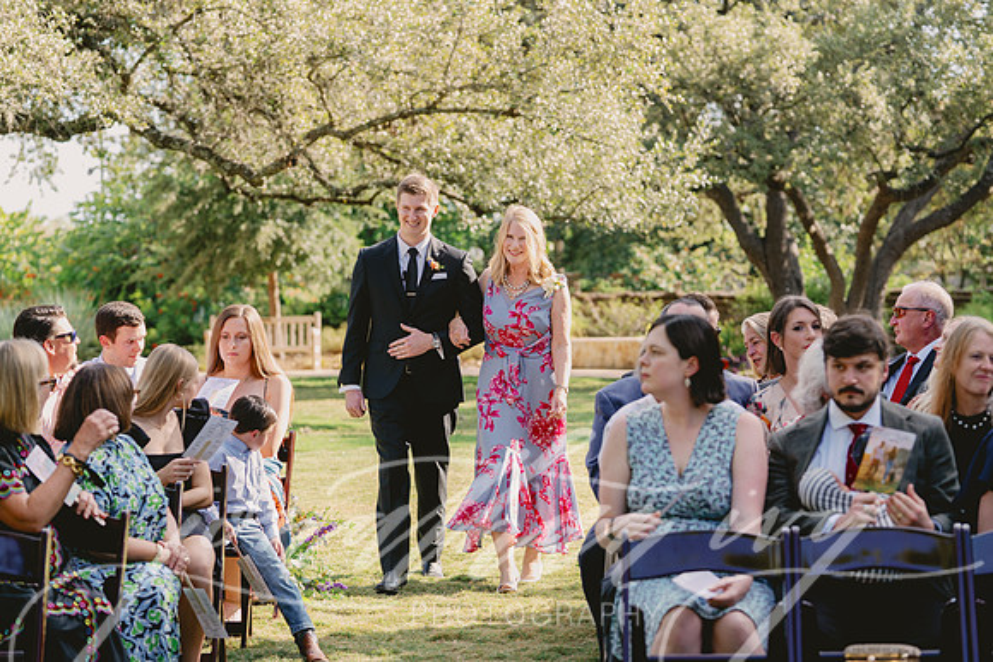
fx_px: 3035
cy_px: 331
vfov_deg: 12.5
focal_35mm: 110
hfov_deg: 18.6
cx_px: 496
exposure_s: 1/250
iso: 200
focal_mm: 110
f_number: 4
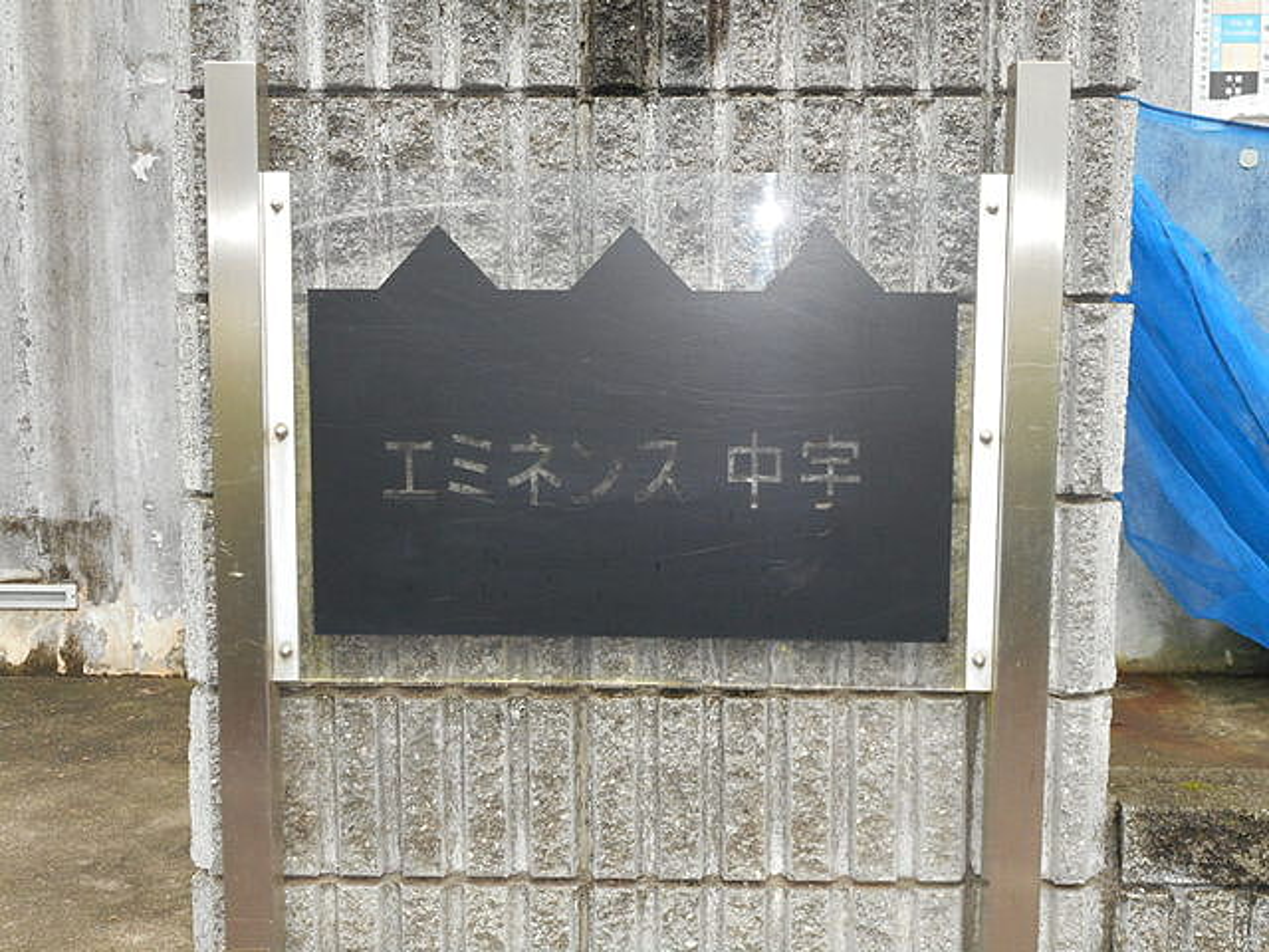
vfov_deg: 28.6
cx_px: 634
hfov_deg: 37.5
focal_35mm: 51
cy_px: 476
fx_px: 1870
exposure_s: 1/60
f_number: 4.9
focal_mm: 9.1
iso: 220
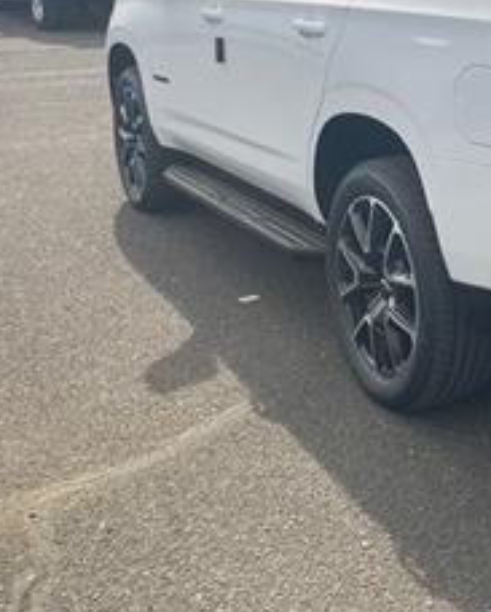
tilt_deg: -9.7
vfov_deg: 32.5
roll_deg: -0.5
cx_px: 571
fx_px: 1015
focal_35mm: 56
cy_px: 115
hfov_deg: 24.8
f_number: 1.6
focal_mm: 4.2
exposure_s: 1/1595
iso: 32
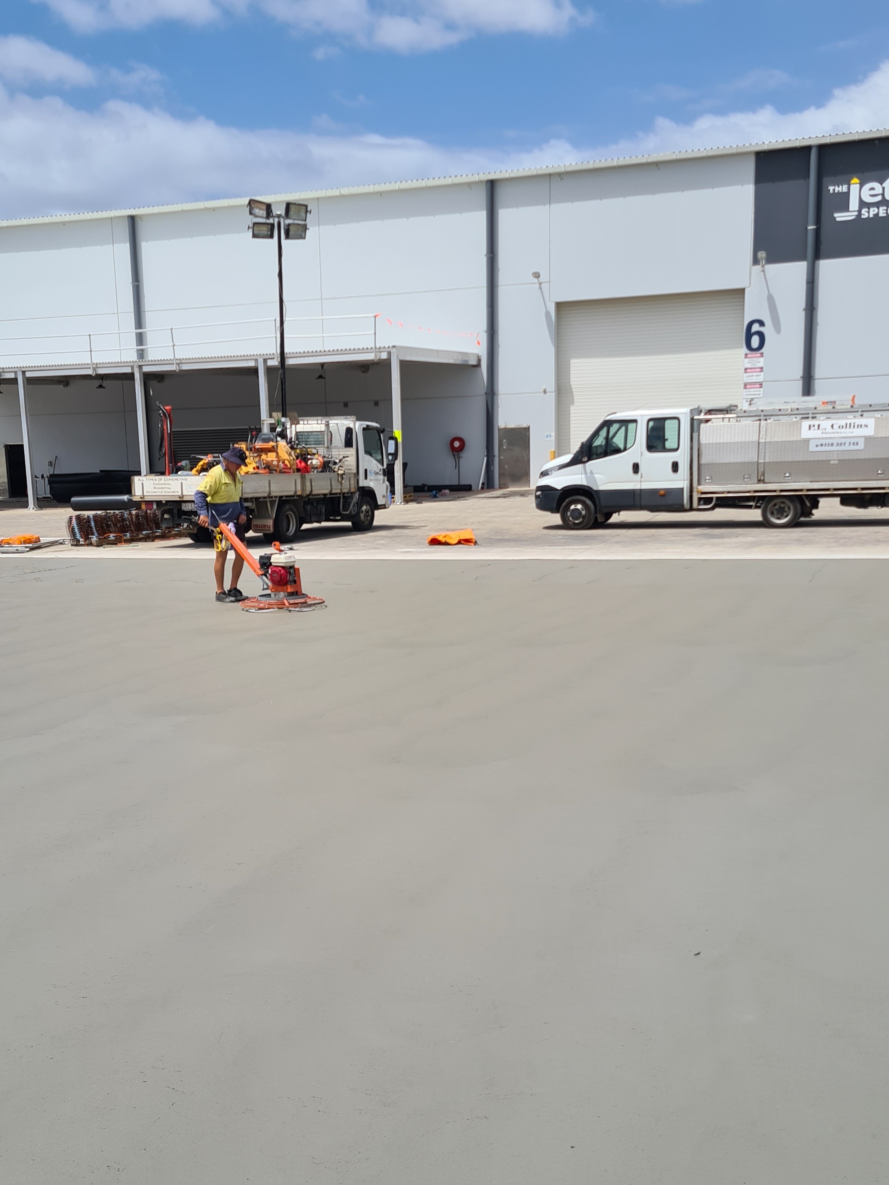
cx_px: 344
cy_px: 727
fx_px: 1335
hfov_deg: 36.6
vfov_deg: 47.5
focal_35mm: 39
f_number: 1.8
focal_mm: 5.4
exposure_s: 1/4080
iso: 50
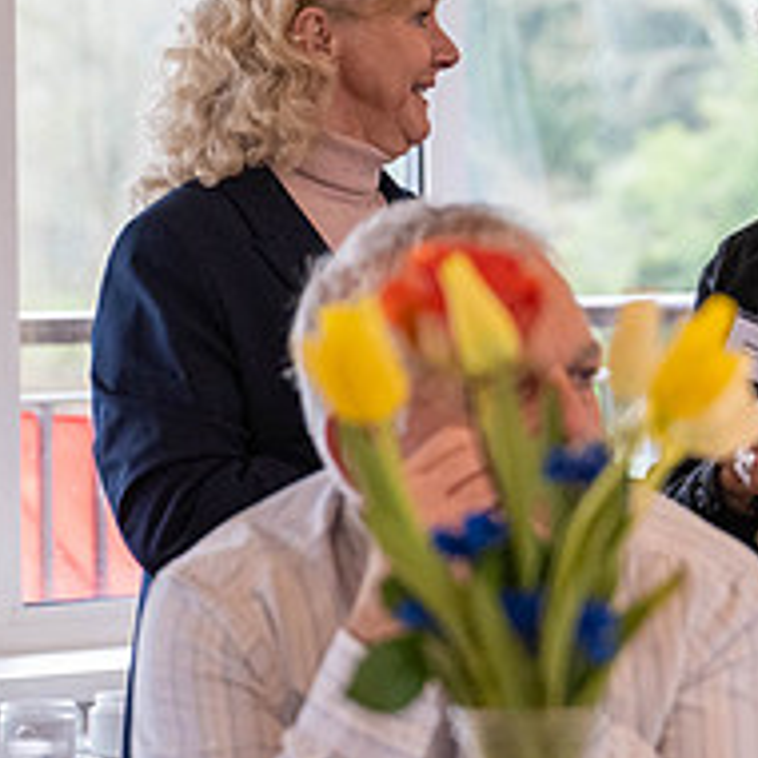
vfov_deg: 7.1
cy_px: 191
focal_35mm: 245
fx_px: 6070
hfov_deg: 7.1
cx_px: 942
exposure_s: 1/125
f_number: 2.8
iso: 1000
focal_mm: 70
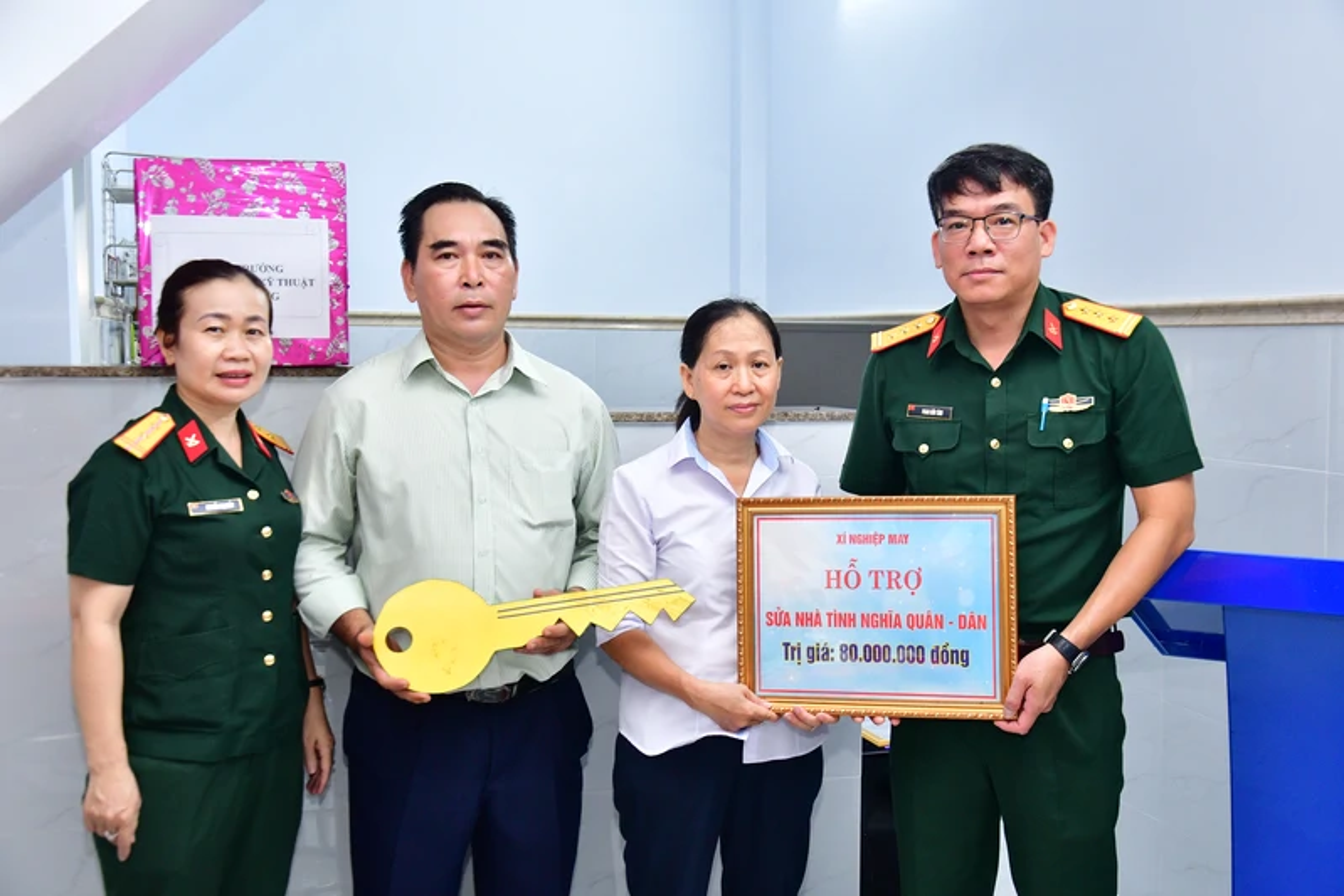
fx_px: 1680
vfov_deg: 29.9
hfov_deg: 43.6
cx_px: 672
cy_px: 448
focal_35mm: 45
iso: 1250
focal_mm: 30
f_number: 4.5
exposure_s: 1/100
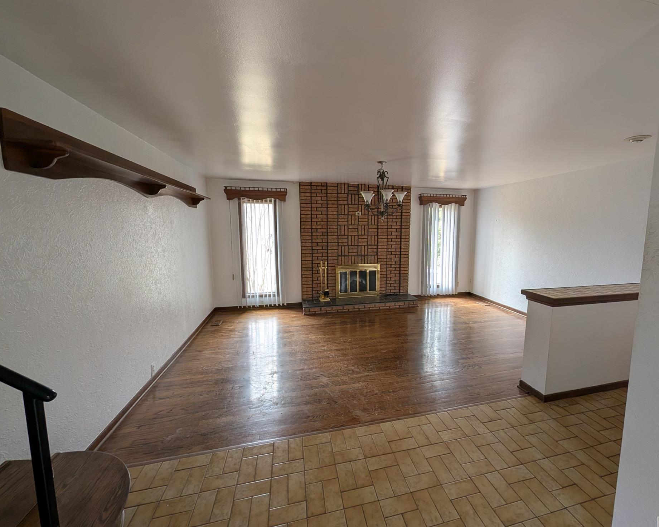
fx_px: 254
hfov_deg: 104.5
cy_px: 258
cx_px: 362
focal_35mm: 13
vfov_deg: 92.2
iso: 70
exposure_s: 1/78.2
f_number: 1.7
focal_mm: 2.02
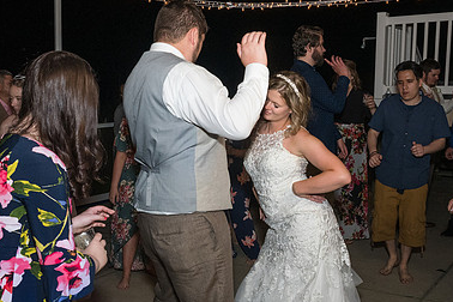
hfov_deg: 47.4
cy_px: 201
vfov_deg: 32.4
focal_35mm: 41
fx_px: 516
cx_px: 212
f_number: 7.1
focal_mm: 16
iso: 2000
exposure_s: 1/100
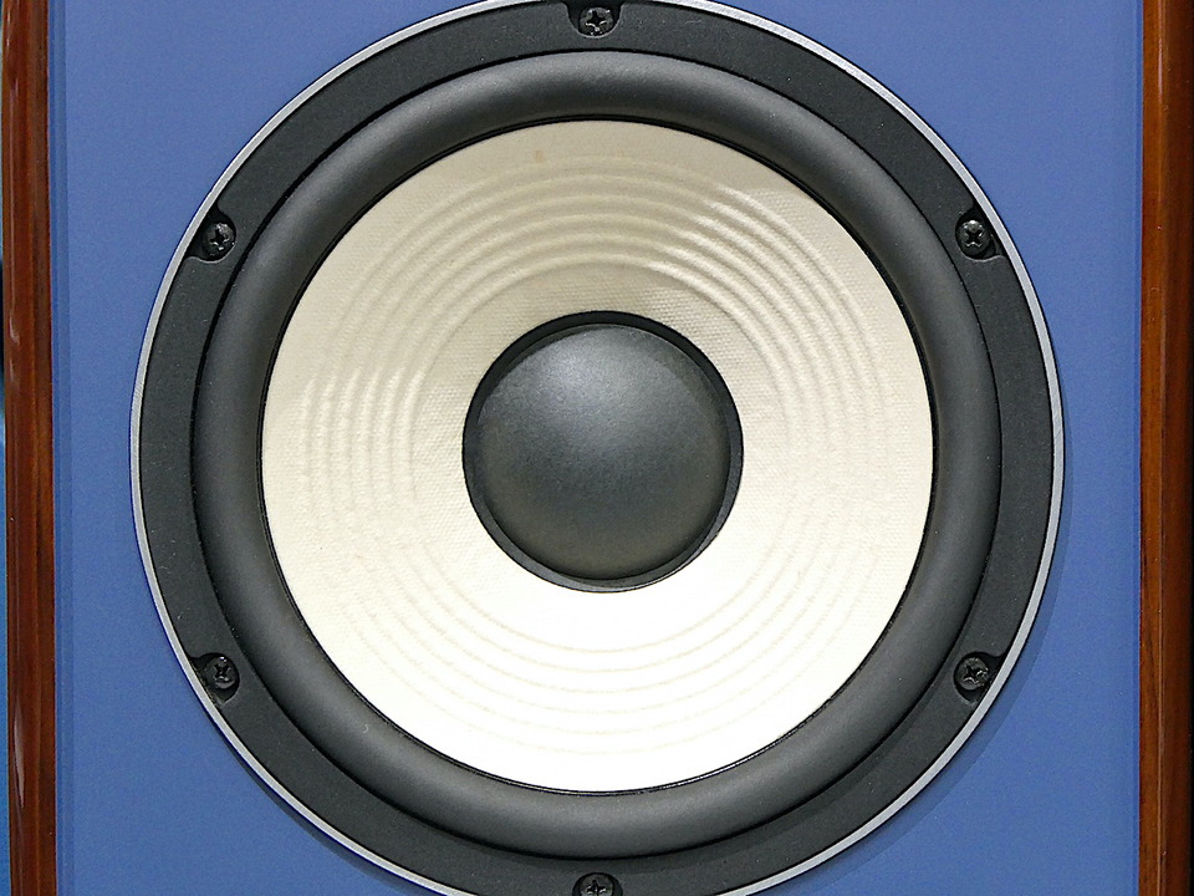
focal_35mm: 90
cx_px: 597
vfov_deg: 16.4
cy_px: 448
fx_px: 3104
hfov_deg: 21.8
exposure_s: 1/4
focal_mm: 16.1
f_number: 7.1
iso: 400
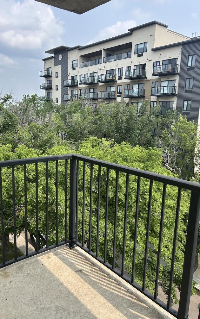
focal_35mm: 28
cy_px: 161
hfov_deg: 44.3
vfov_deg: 66.5
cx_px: 81
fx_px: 244
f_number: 1.5
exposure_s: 1/2299
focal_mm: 5.7
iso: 50
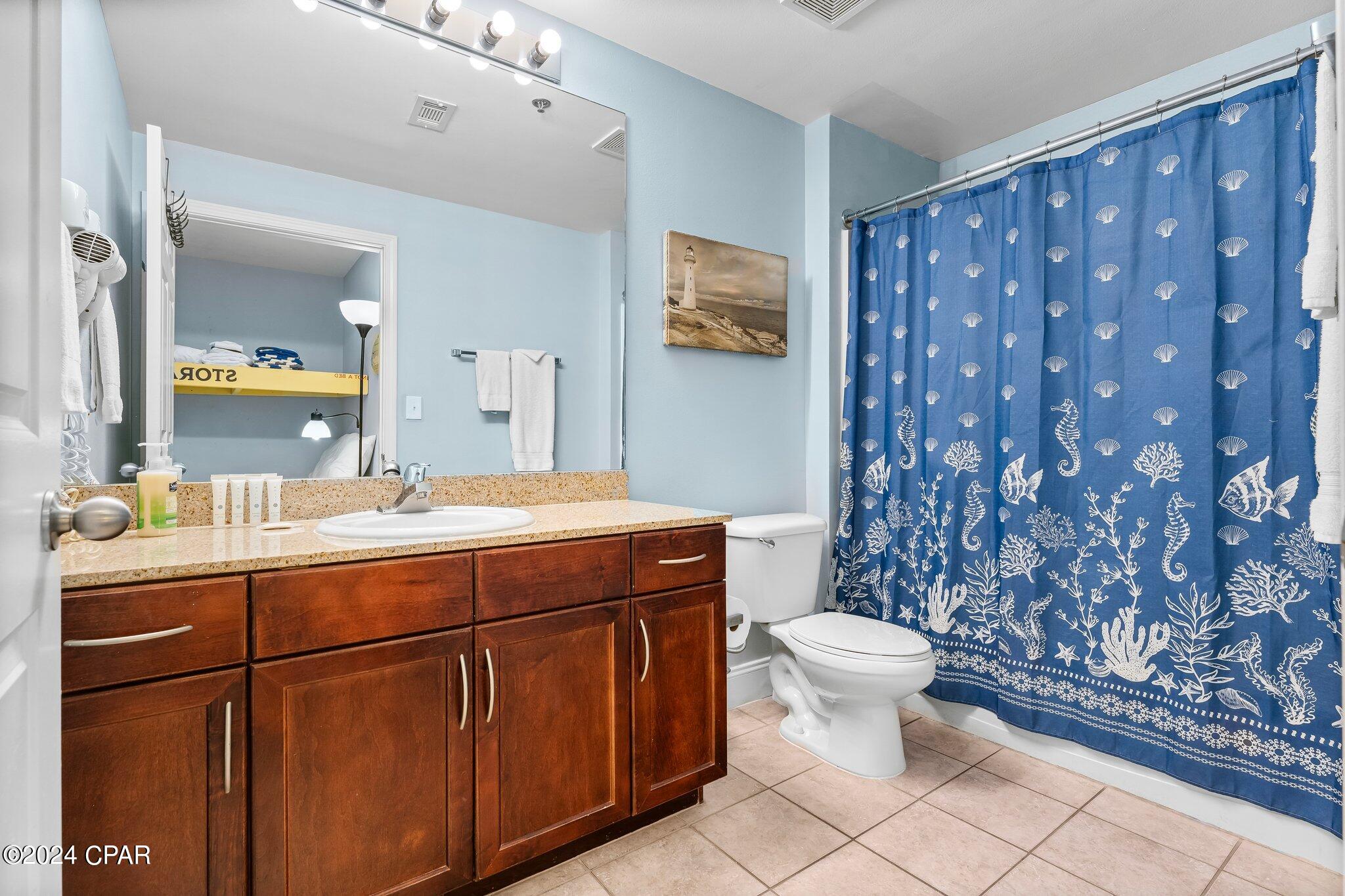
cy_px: 448
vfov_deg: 71.7
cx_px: 672
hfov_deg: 94.6
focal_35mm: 17
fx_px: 620
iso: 400
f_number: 8
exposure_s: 1/1.25
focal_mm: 16.6
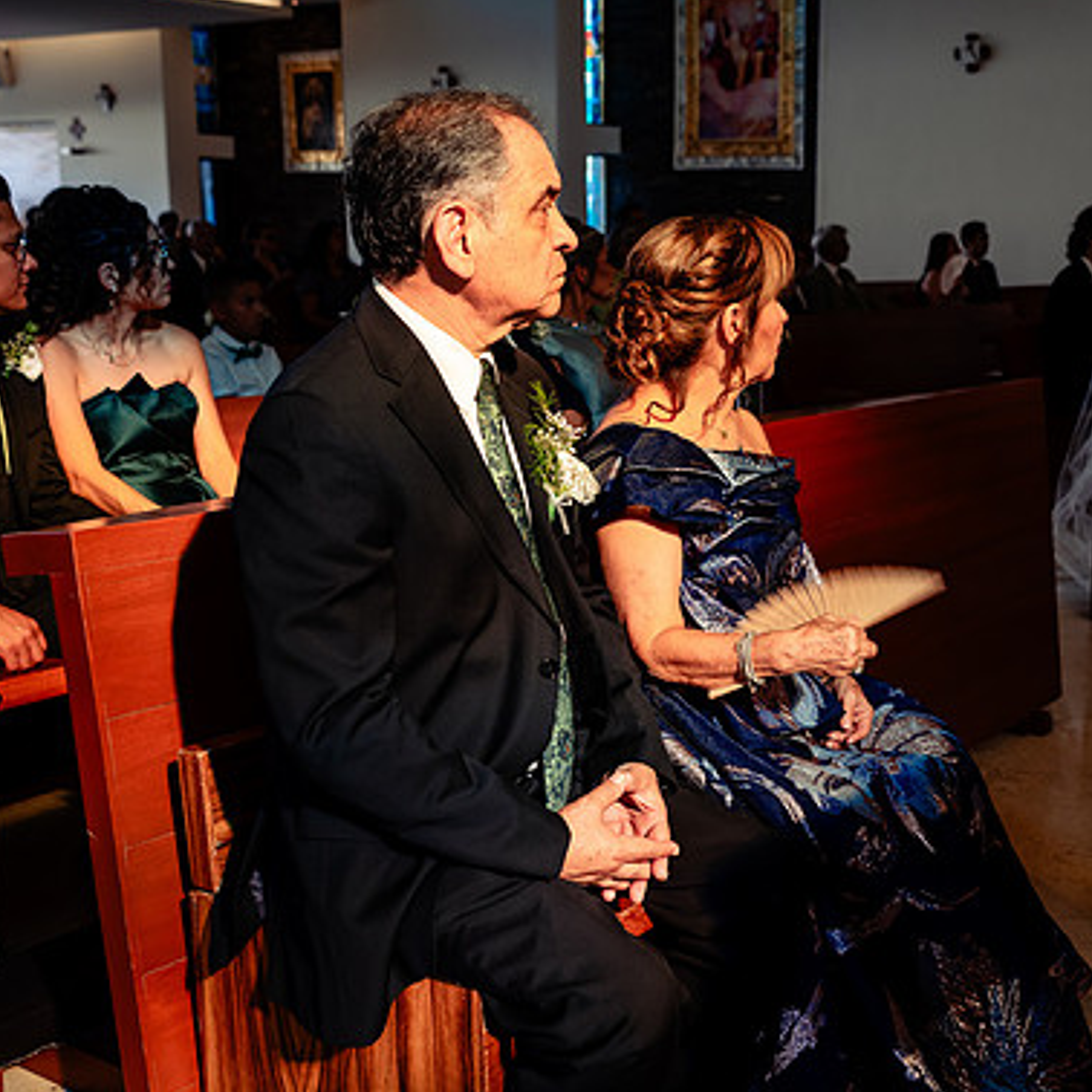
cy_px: 545
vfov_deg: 36.8
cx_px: 777
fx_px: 1642
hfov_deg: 36.2
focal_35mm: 46
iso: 250
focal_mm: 35
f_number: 4.5
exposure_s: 1/125
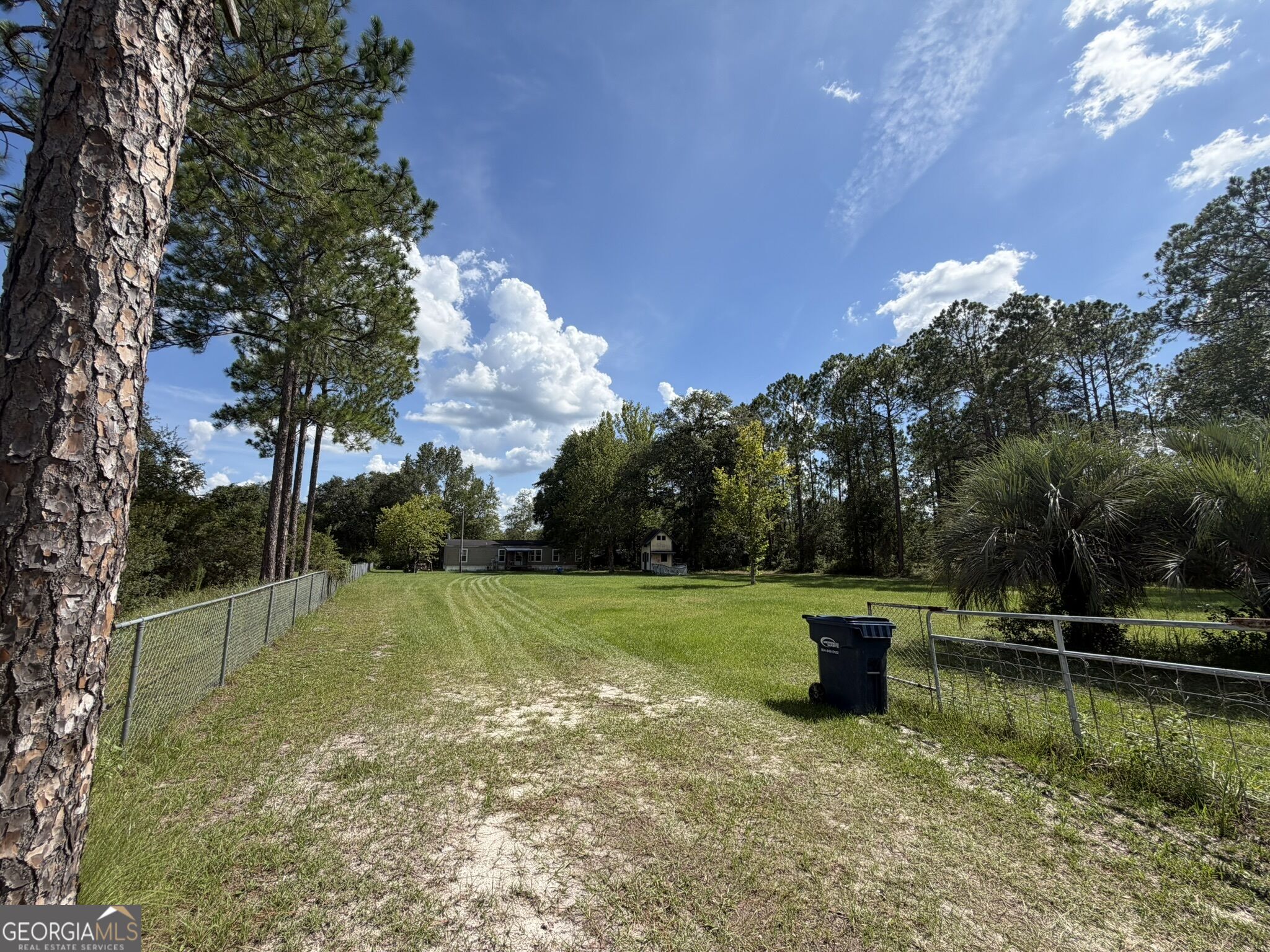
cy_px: 476
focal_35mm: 14
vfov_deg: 85.7
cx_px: 635
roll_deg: -0.6
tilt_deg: +9.2
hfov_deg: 102.1
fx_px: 514
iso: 20
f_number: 2.2
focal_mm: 2.22
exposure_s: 1/876
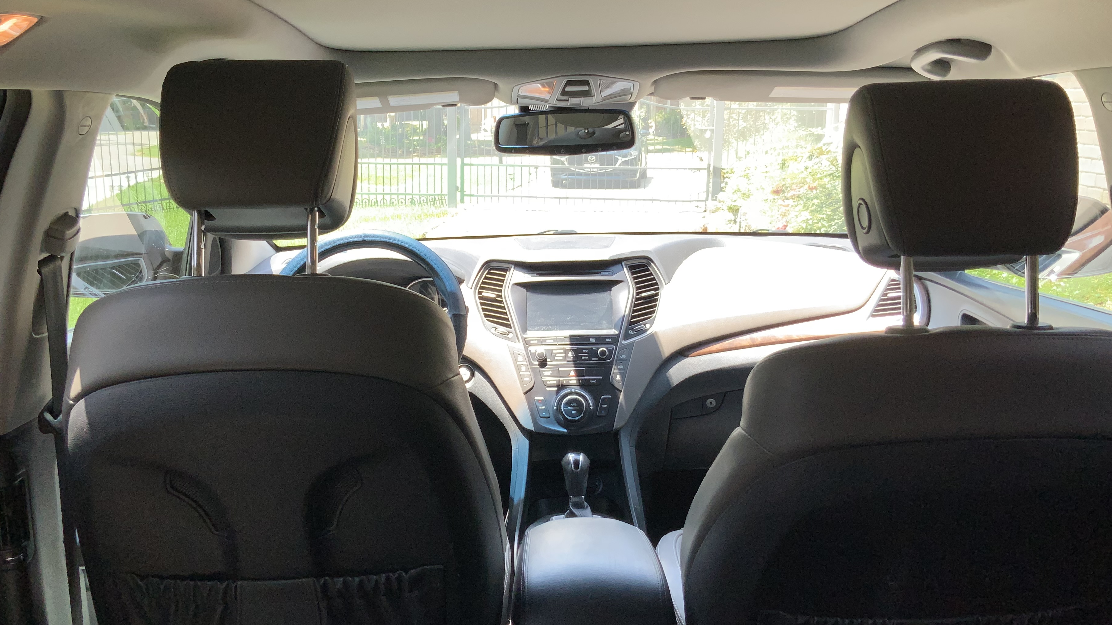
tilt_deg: -10.8
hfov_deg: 56.6
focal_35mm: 35
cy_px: 288
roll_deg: -0.6
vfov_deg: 33.7
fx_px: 1032
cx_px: 521
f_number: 1.8
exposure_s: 1/122
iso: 40
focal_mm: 3
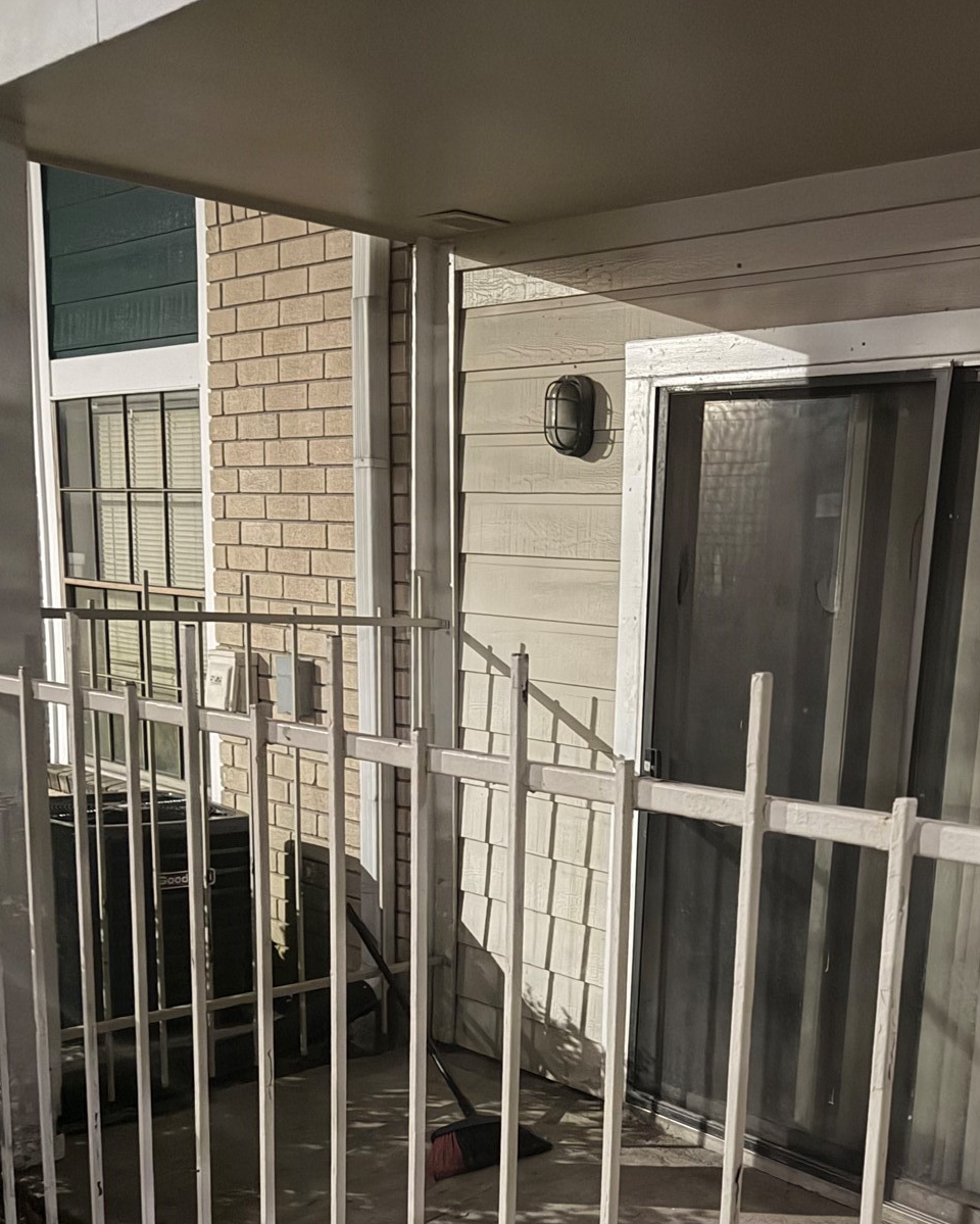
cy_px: 938
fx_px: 1449
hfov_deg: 36.7
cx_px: 705
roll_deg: -3.7
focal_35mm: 40
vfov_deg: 44.1
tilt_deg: -12.9
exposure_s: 1/20
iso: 1600
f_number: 1.78
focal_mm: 6.76
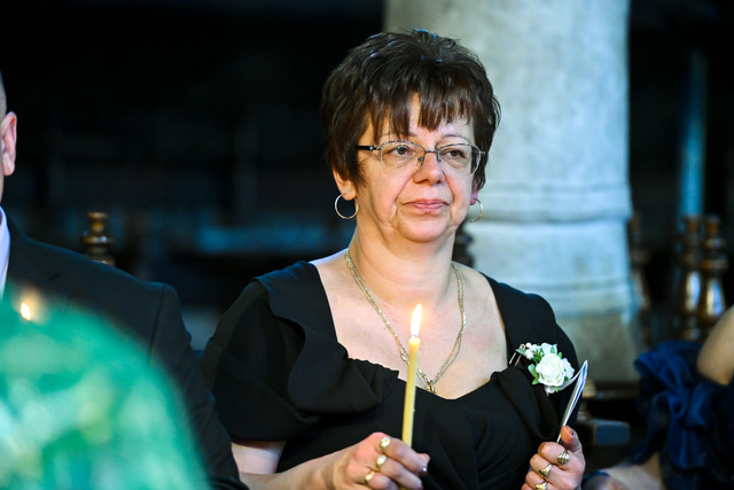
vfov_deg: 7.0
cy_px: 245
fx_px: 3976
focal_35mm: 195
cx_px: 367
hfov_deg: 10.5
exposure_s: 1/125
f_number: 2.8
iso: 3200
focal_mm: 195
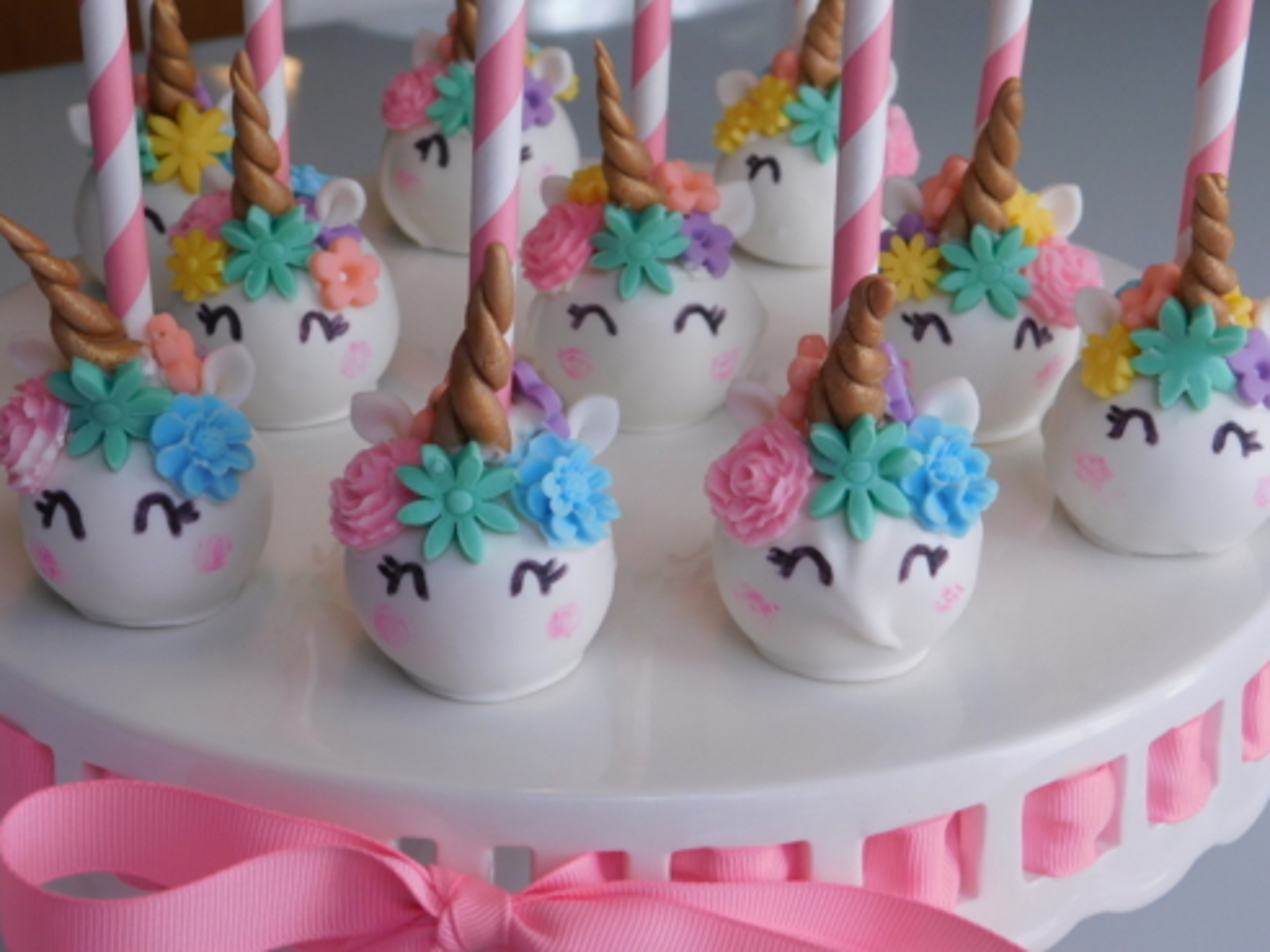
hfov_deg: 32.2
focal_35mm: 60
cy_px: 473
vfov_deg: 24.4
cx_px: 635
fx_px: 2201
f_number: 4
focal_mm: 10.4
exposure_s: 1/50
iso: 125
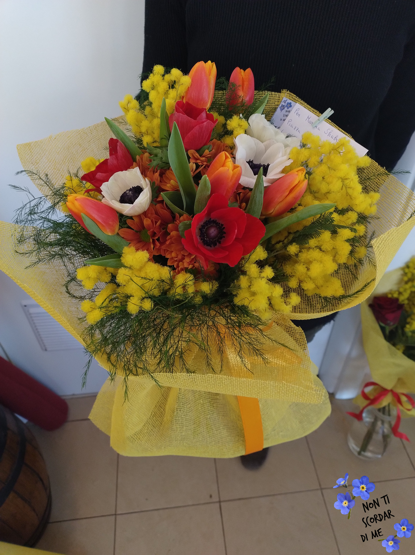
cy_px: 278
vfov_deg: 69.4
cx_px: 208
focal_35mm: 25
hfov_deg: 54.8
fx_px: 400
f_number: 1.7
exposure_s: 1/40
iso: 525
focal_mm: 4.71
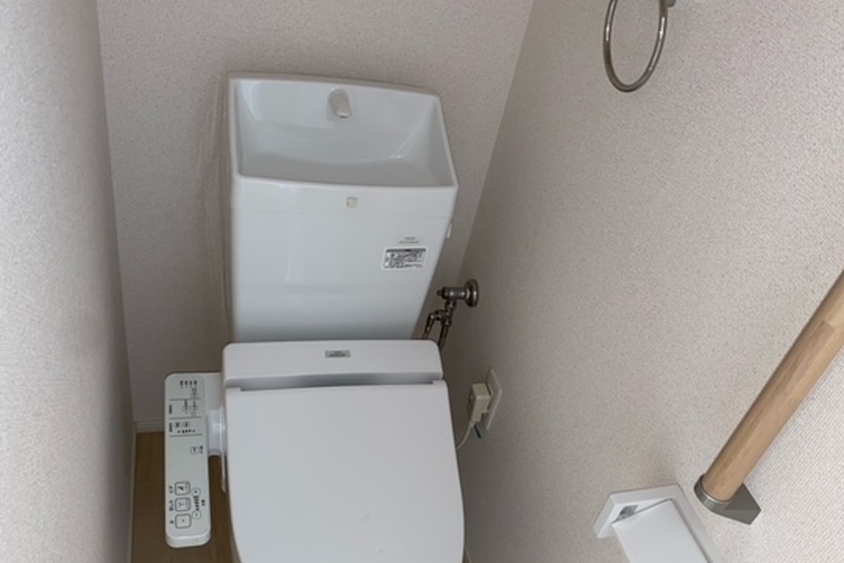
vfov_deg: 40.9
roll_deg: -15.4
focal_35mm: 32
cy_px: 343
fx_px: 750
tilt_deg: -40.9
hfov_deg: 58.7
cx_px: 442
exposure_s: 1/20
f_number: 1.8
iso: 40
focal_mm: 4.25
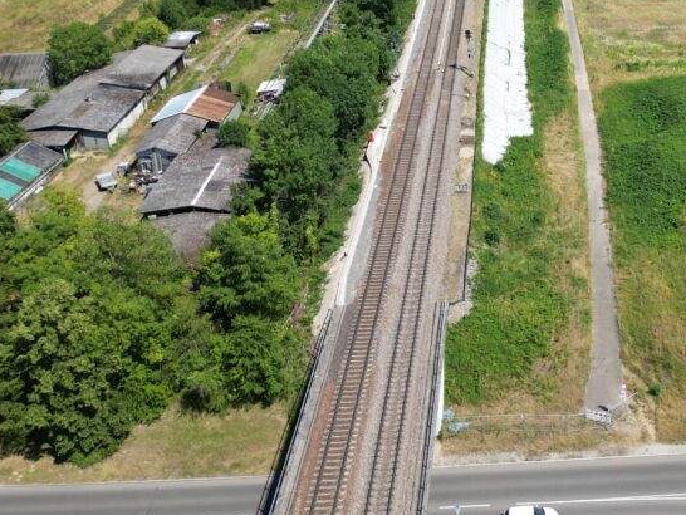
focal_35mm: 45
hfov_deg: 40.0
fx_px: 892
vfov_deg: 31.9
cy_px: 157
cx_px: 567
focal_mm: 6.72
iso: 100
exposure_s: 1/2000
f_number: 1.7
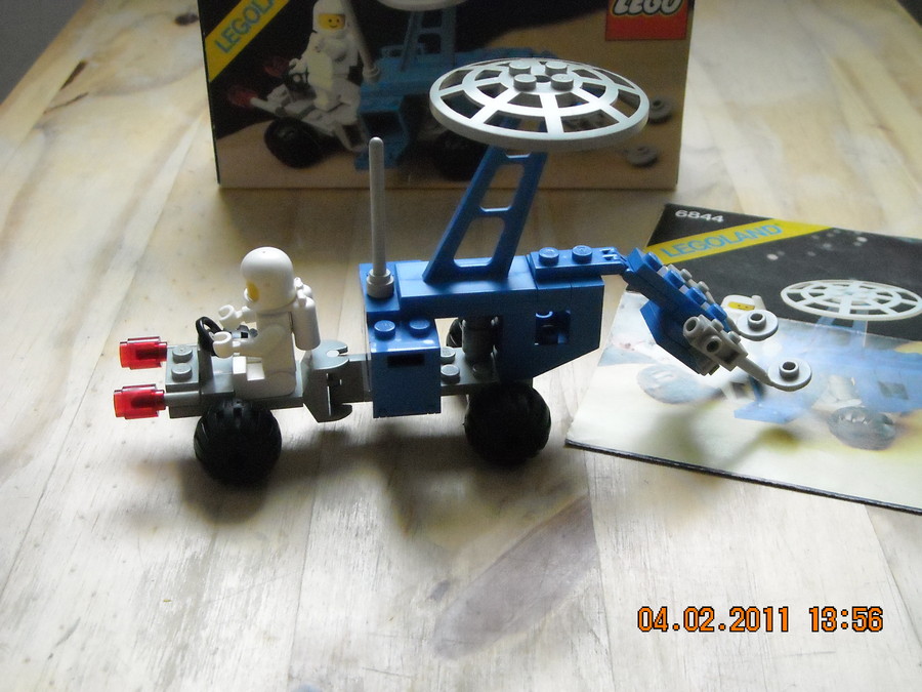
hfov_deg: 38.9
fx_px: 1305
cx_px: 461
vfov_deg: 29.7
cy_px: 346
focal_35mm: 49
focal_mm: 7.92
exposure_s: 1/209
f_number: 3.2
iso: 766
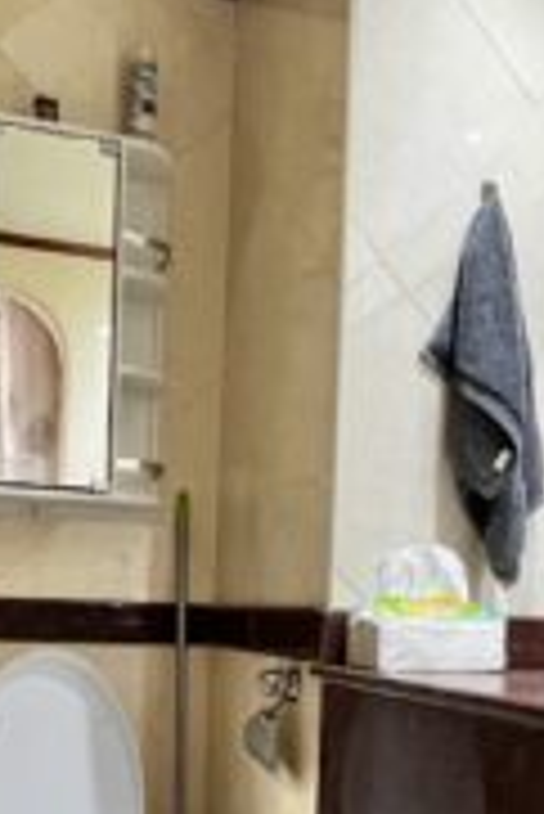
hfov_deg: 34.8
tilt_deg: -1.7
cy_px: 634
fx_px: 860
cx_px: 189
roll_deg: -2.1
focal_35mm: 38
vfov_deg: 48.2
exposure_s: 1/60
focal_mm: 1.57
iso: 500
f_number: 1.8
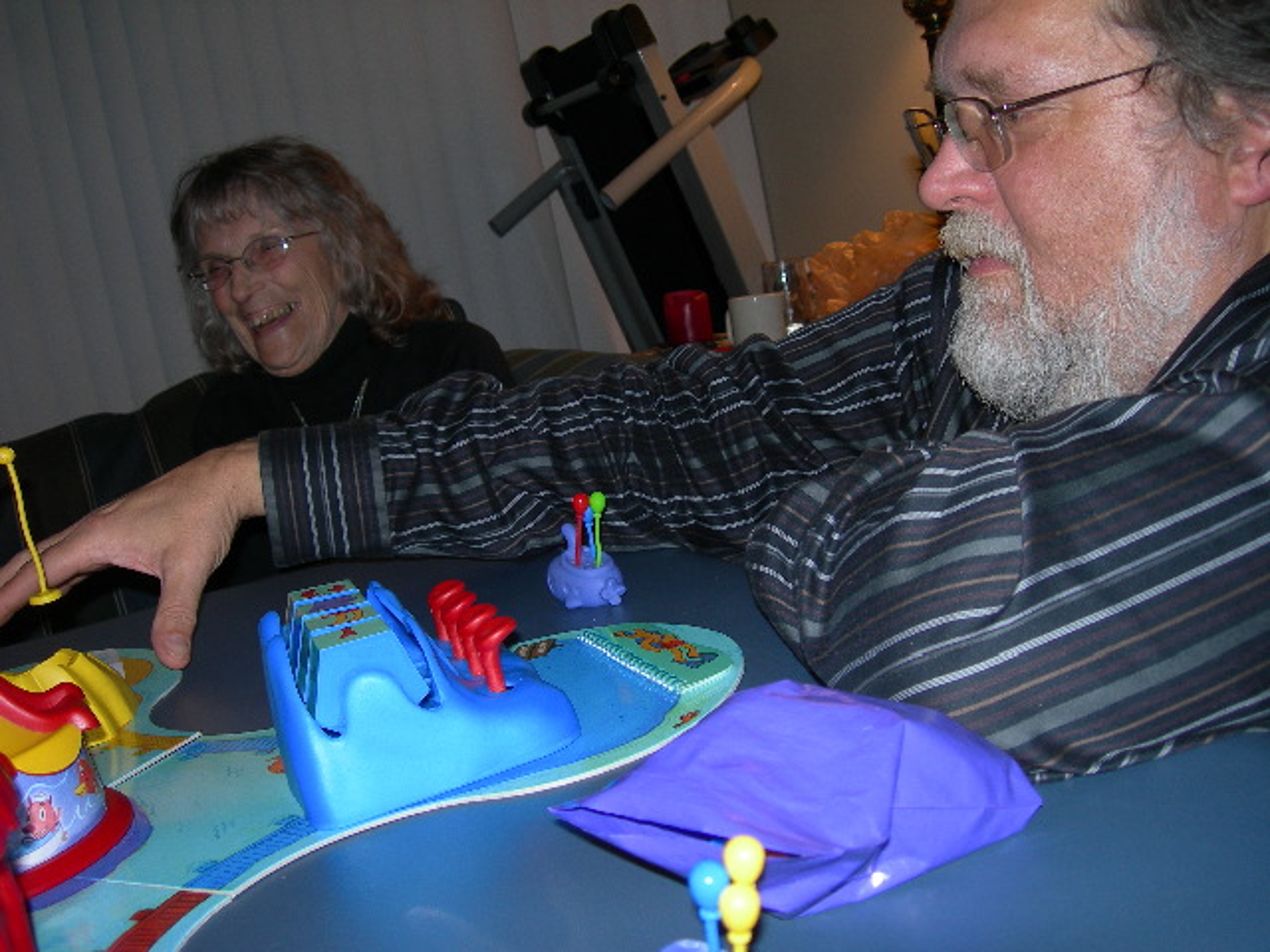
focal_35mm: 38
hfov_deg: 49.0
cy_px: 476
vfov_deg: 37.7
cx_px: 635
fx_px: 1394
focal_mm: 7.8
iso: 50
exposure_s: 1/60.1
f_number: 2.8
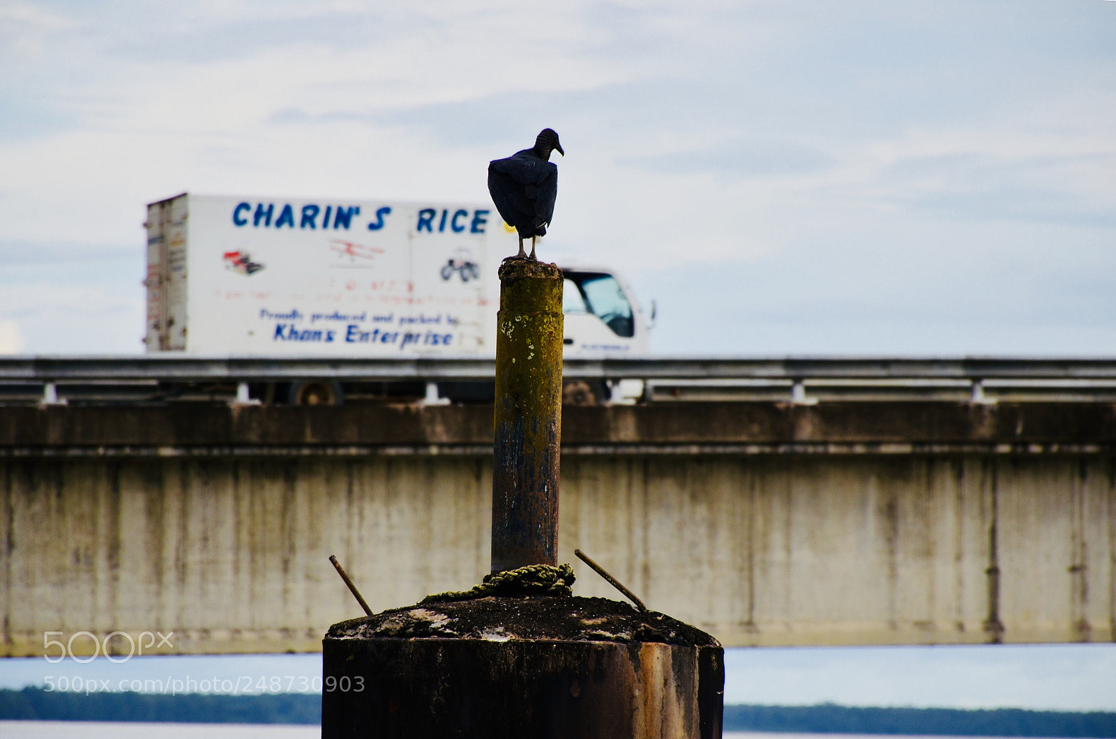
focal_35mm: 210
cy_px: 370
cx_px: 558
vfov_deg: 6.5
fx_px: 6497
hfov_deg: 9.8
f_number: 6.3
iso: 200
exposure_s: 1/640
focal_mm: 140
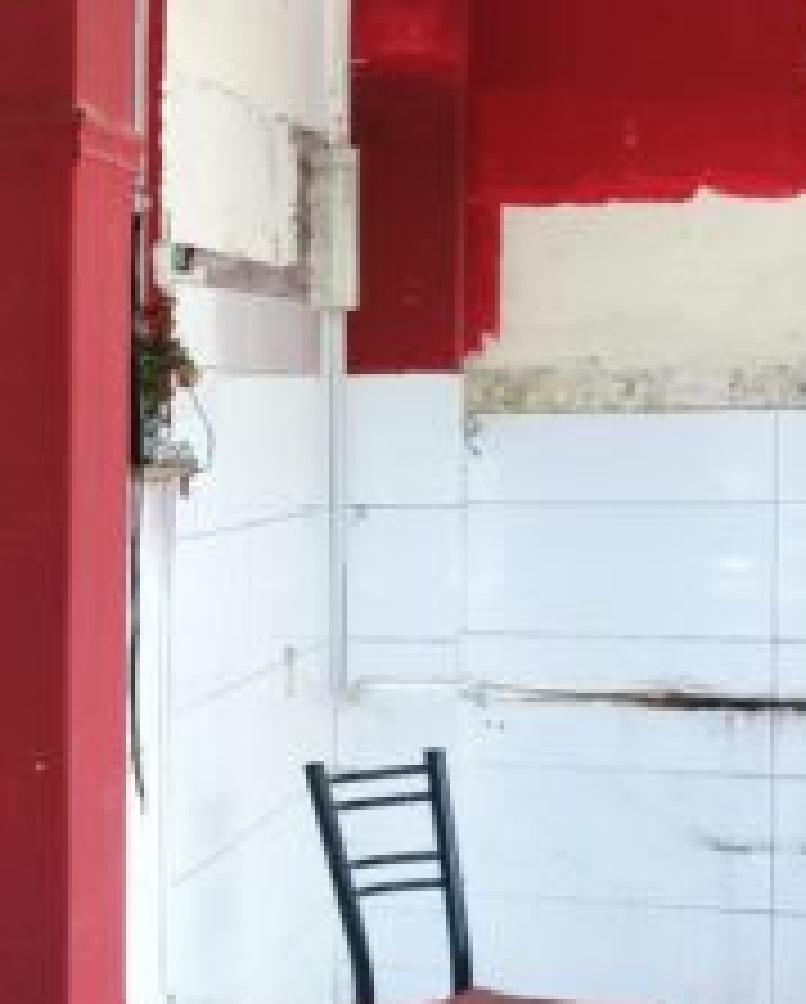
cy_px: 527
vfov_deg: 18.6
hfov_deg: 12.2
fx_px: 3065
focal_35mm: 103
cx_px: -1081
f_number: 1.7
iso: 250
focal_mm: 5.35
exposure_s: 1/100
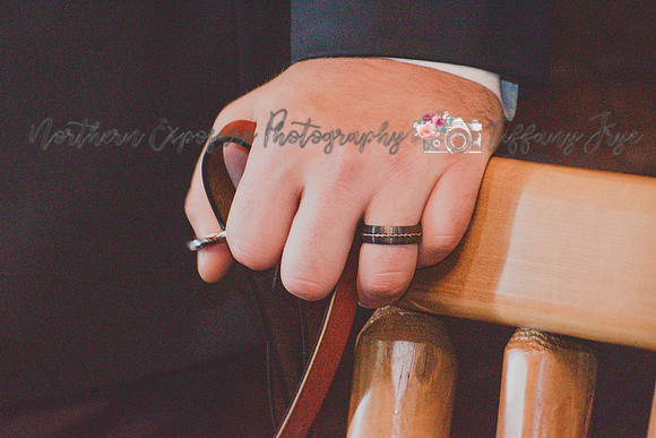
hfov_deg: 4.6
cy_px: 219
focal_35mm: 450
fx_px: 8202
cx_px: 328
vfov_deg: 3.1
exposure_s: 1/60
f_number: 6.3
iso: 6400
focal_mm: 300
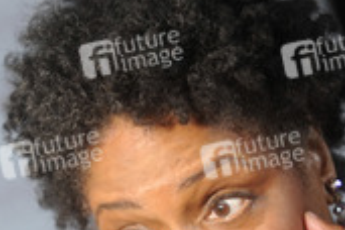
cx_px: 77
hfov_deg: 7.6
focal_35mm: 269
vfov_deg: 5.1
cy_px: 206
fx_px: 2578
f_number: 2.8
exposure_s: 1/200
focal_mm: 102
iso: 1250
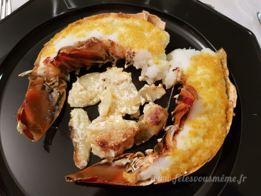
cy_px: 98
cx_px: 130
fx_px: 196
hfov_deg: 67.3
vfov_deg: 53.1
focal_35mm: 26
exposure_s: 1/25
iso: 250
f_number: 1.7
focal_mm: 4.3
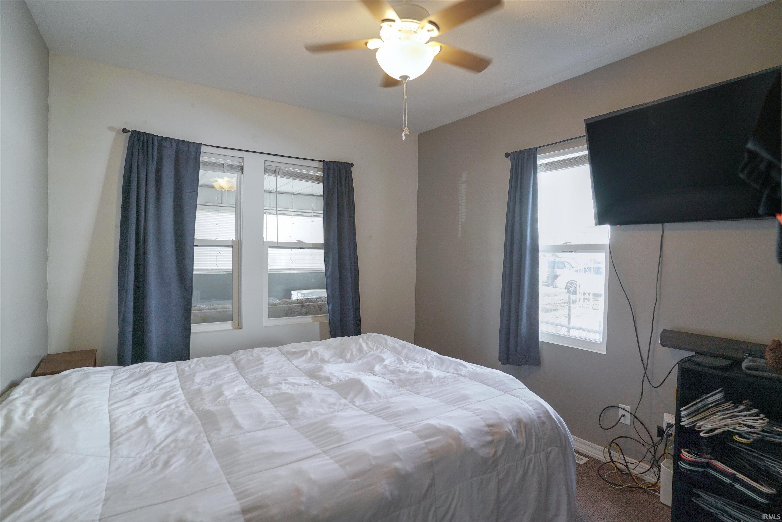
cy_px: 261
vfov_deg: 70.5
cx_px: 391
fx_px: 369
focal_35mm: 17
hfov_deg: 93.3
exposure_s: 1/160
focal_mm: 17
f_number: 4
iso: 640
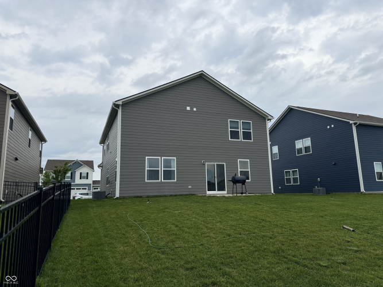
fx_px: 265
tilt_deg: +10.1
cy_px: 144
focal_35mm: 24
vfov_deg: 56.8
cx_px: 192
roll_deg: +1.2
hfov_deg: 71.6
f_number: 1.78
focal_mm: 6.76
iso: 80
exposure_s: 1/832
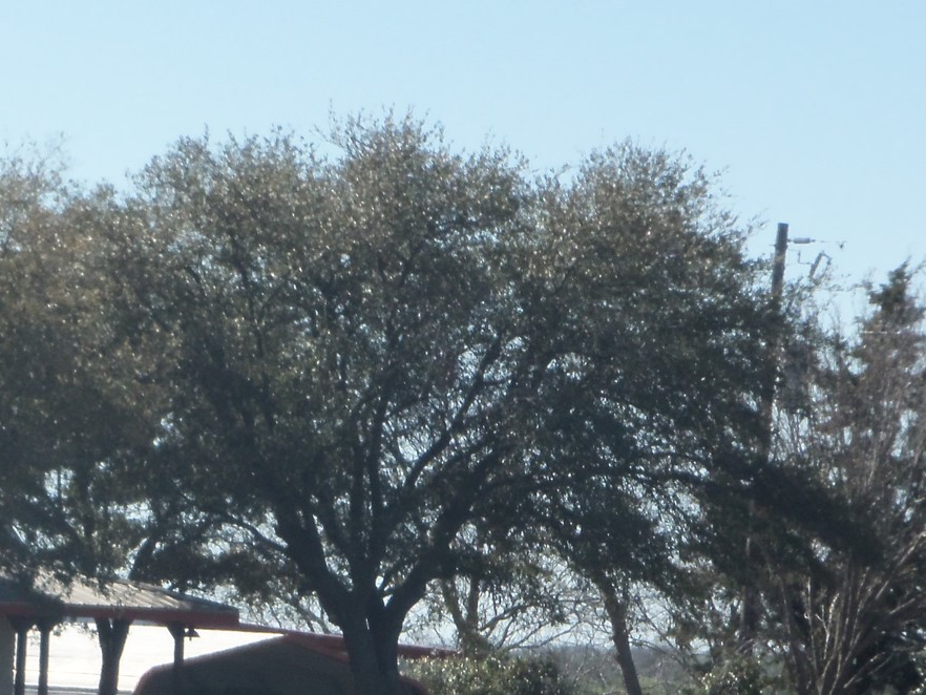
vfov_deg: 4.6
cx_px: -91
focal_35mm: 325
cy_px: 538
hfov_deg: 6.1
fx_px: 8696
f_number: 5.7
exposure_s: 1/320
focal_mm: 25.3
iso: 64
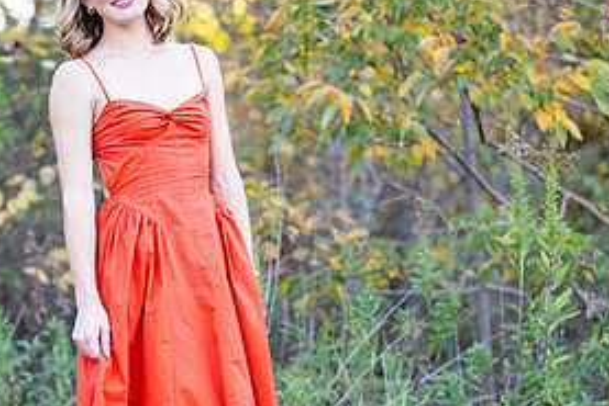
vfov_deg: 10.6
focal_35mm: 129
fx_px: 2183
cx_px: 173
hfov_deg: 15.8
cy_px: 278
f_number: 1.2
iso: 400
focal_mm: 50
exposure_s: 1/1600
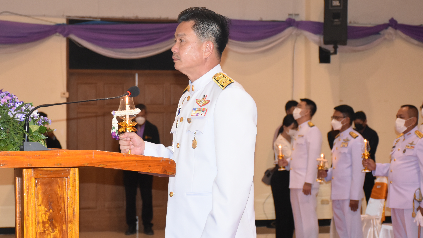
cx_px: 188
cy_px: 117
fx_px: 1066
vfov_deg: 12.7
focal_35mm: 95
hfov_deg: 22.4
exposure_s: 1/60
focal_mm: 52
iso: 1600
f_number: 4.8
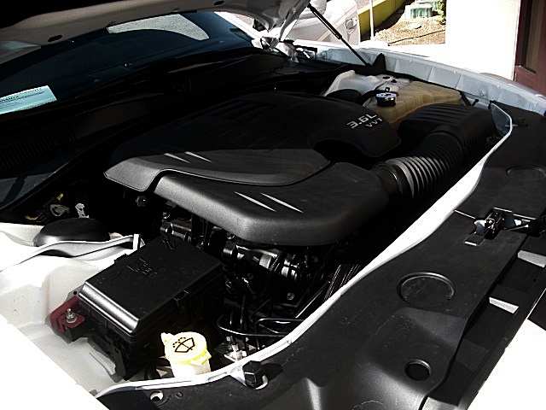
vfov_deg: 39.7
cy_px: 205
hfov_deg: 51.4
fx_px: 568
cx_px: 273
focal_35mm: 36
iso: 50
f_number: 2.8
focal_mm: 6.3
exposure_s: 1/320
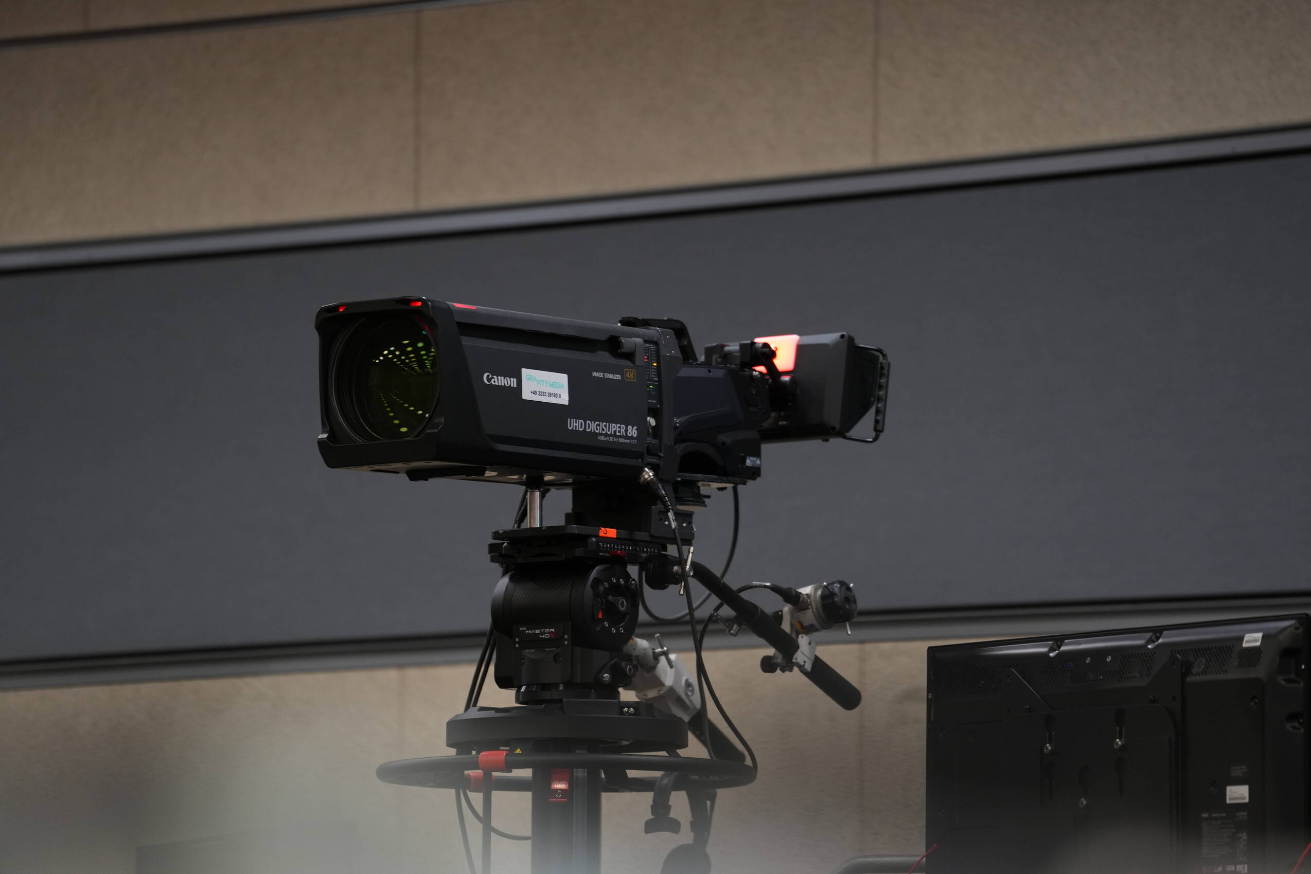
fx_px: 7283
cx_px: 656
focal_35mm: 200
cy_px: 437
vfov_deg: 6.9
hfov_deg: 10.3
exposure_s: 1/100
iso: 800
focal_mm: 200
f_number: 2.8
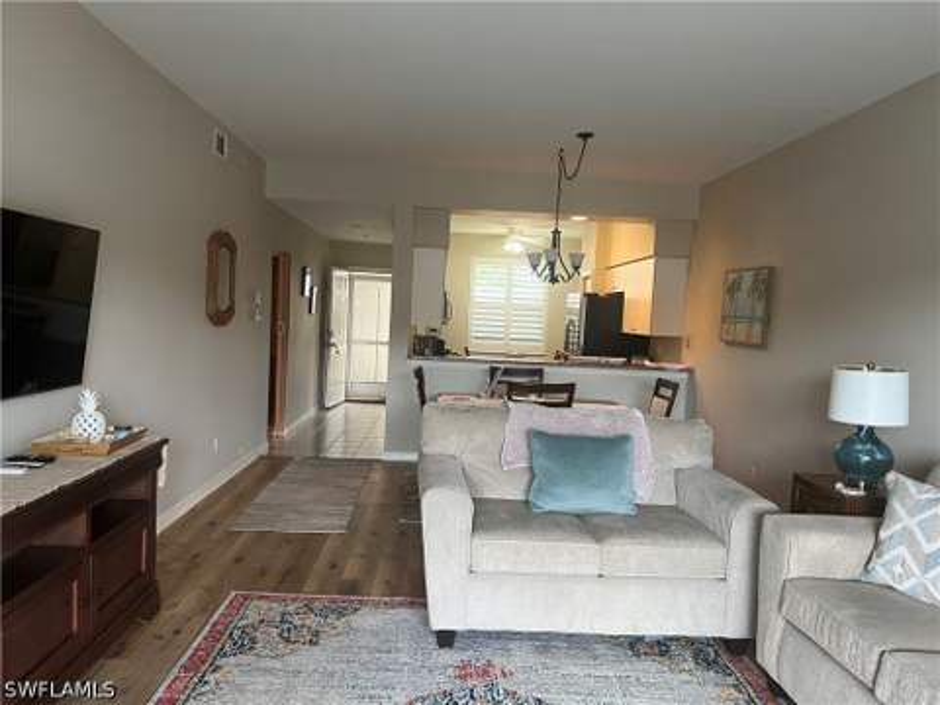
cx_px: 470
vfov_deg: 53.1
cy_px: 352
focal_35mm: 26
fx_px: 706
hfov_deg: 67.3
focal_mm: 5.7
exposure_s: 1/60
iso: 125
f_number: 1.5
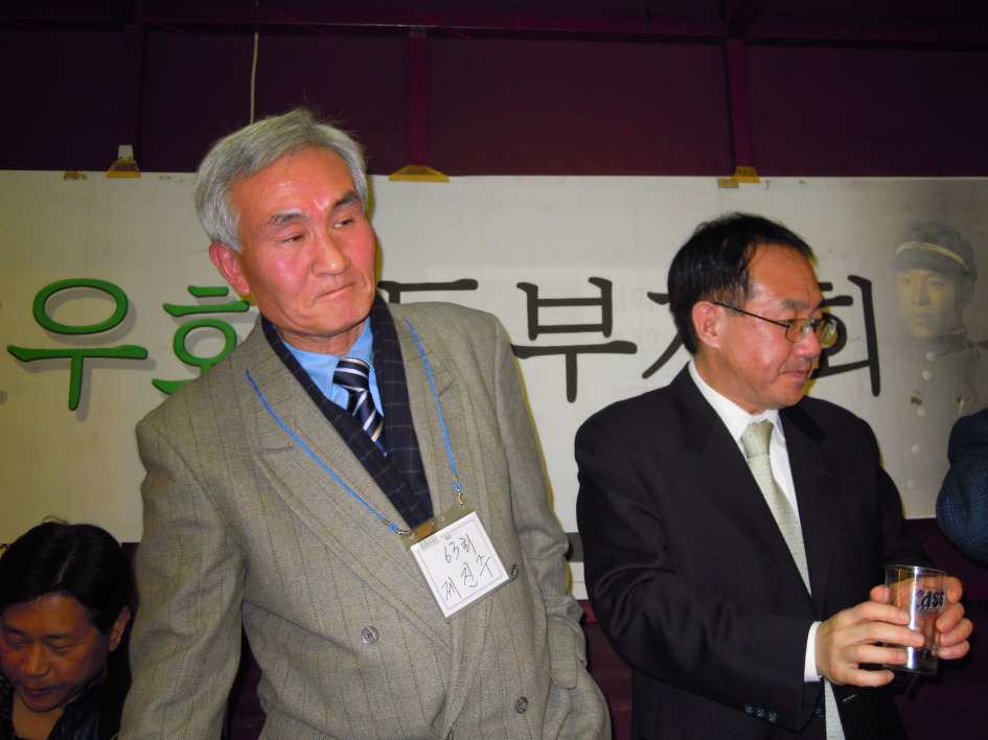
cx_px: 494
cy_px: 370
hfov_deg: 56.8
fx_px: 913
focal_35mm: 32
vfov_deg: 44.1
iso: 200
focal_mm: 5.7
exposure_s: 1/25
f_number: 2.8
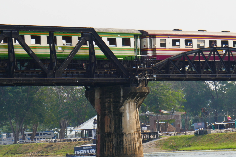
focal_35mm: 196
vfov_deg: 7.0
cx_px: 190
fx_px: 1285
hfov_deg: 10.5
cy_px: 96
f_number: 8
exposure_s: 1/200
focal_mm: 41.7
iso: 125
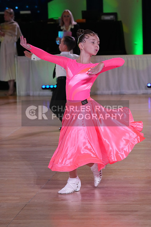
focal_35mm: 135
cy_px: 114
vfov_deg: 15.2
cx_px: 76
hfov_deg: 10.2
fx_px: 849
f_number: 7.1
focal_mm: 135
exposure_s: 1/250
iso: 3200
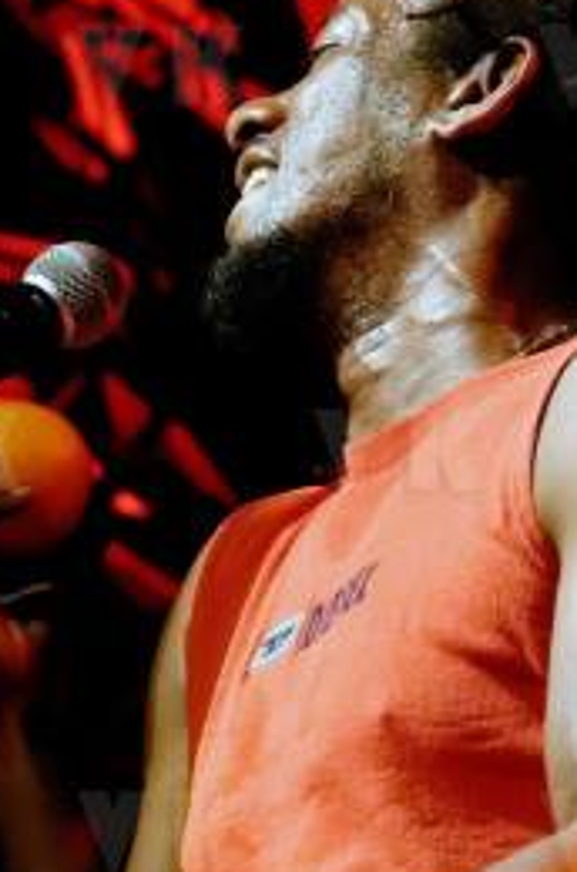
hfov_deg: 2.5
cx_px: 159
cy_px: 527
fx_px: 12982
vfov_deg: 3.8
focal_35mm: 537
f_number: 9
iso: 4000
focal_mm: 155
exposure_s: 1/200
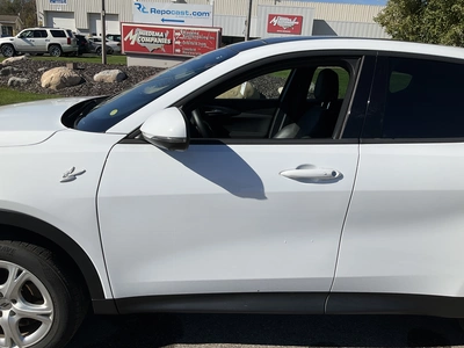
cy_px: 174
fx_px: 389
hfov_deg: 61.7
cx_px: 232
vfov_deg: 48.2
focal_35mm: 29
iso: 25
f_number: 1.8
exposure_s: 1/4065
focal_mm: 3
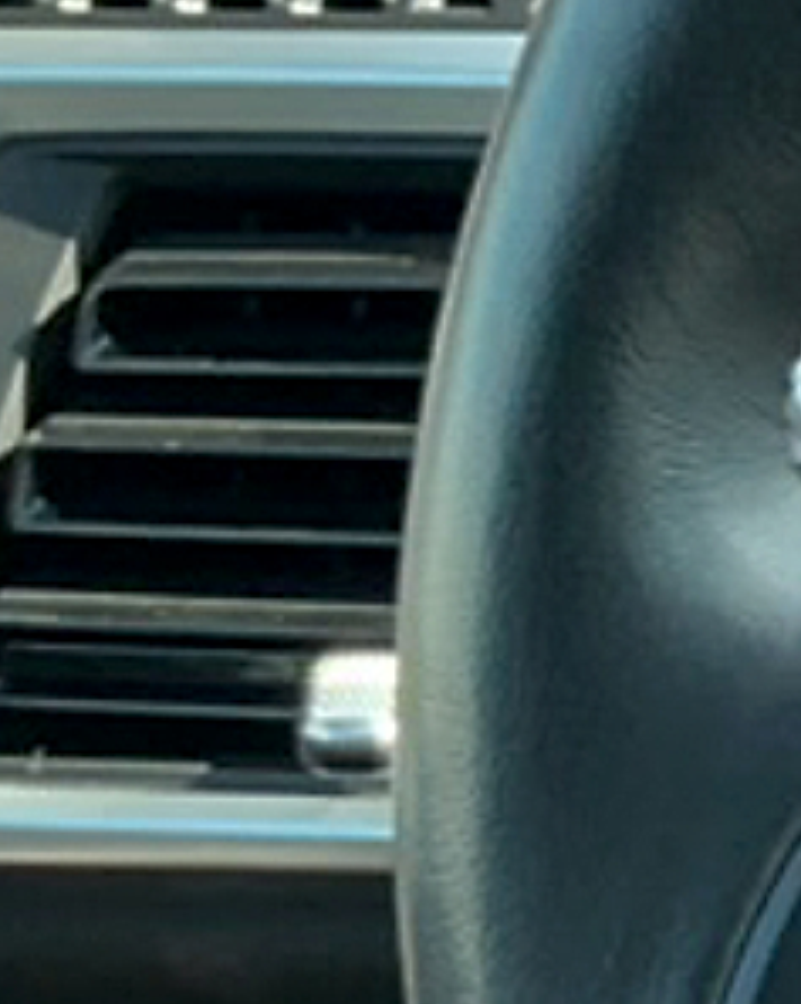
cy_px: 794
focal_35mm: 158
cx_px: 2400
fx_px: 4689
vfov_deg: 12.2
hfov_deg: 8.3
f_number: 1.8
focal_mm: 3
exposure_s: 1/120
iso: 50
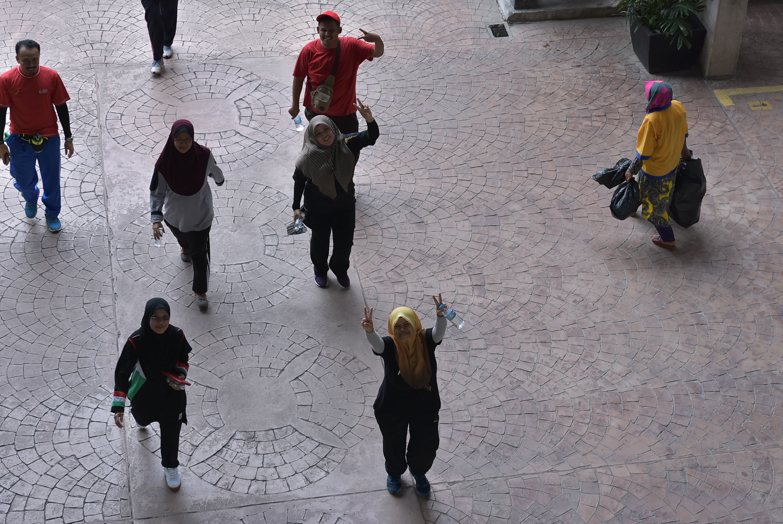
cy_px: 262
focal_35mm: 75
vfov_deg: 18.2
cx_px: 392
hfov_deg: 27.0
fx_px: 1632
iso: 400
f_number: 4.5
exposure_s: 1/320
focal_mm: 50
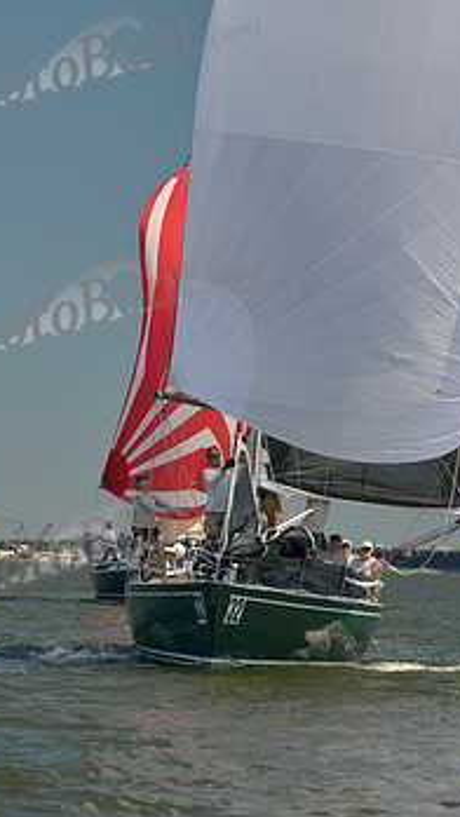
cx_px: 384
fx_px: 3704
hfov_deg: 7.1
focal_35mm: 171
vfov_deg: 12.5
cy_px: 153
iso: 200
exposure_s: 1/1250
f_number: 5
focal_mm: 98
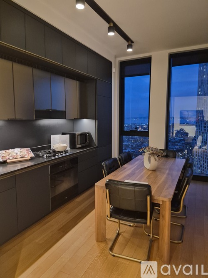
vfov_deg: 73.9
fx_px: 184
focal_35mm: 23
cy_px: 139
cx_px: 104
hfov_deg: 58.9
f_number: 1.8
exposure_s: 1/40
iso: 1250
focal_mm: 5.4
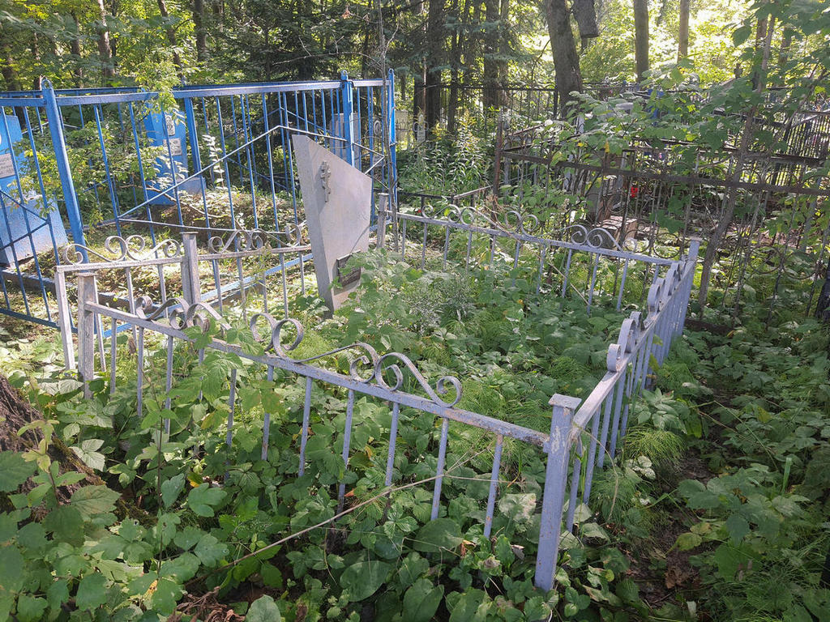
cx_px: 415
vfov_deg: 53.1
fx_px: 623
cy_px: 311
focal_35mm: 26
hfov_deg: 67.3
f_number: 1.7
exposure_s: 1/111
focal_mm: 4.32
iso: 50
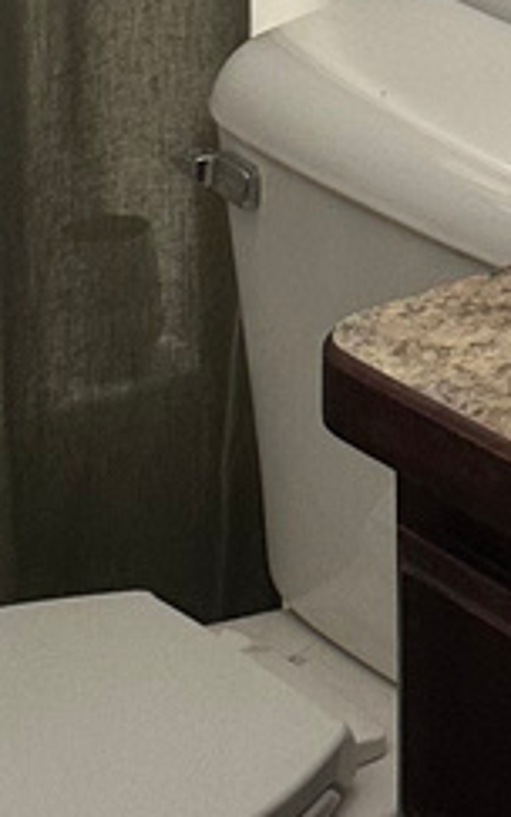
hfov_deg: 8.0
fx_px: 3585
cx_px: 666
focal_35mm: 161
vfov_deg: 12.2
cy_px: -488
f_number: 1.78
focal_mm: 6.86
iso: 160
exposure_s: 1/60
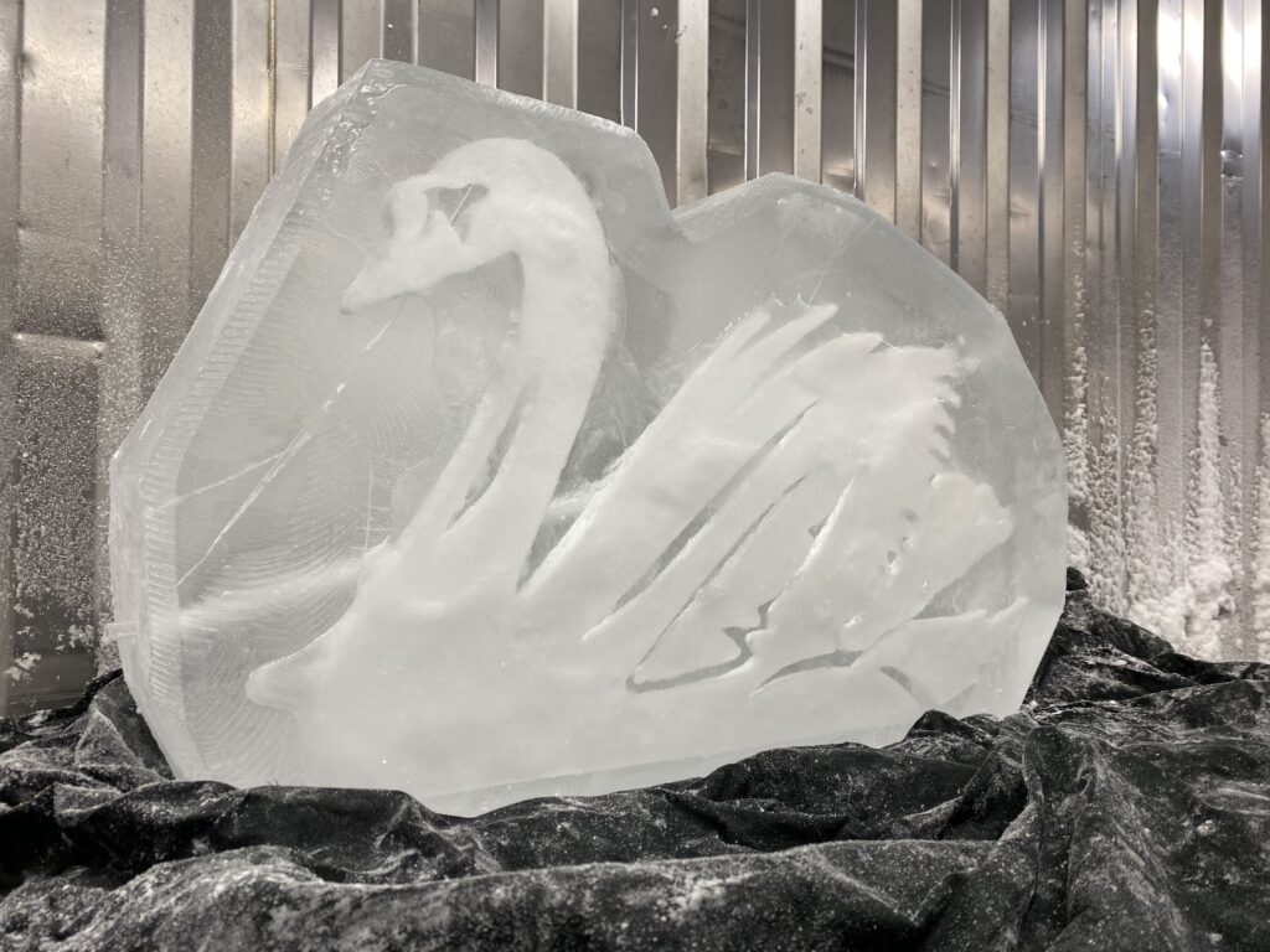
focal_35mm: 26
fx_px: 954
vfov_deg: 53.1
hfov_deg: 67.3
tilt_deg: +1.2
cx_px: 635
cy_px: 476
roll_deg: -0.7
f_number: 1.8
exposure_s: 1/100
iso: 80
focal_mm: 4.25
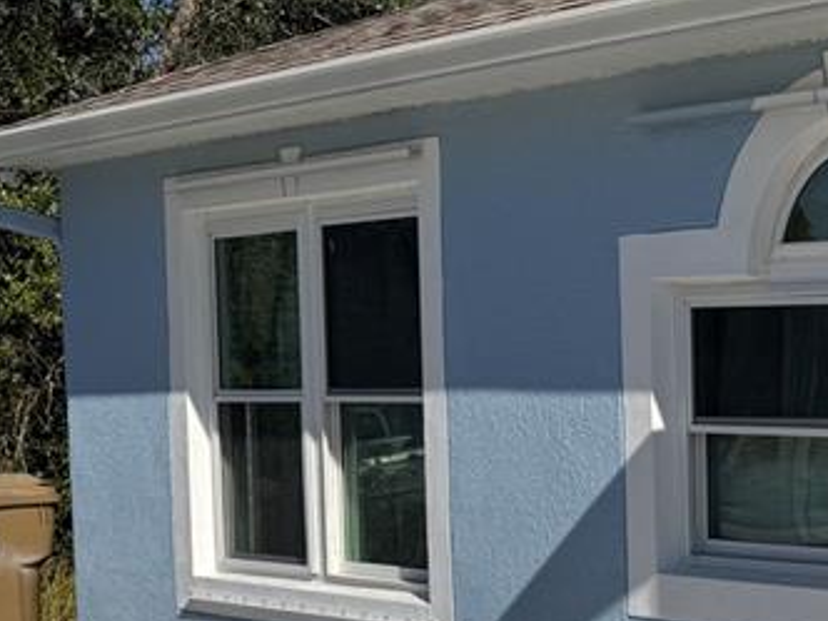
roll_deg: -0.3
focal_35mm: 74
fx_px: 1770
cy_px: 516
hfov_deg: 22.2
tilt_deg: -3.8
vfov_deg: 19.6
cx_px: 1210
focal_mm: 6.76
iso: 80
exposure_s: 1/9009
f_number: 1.78
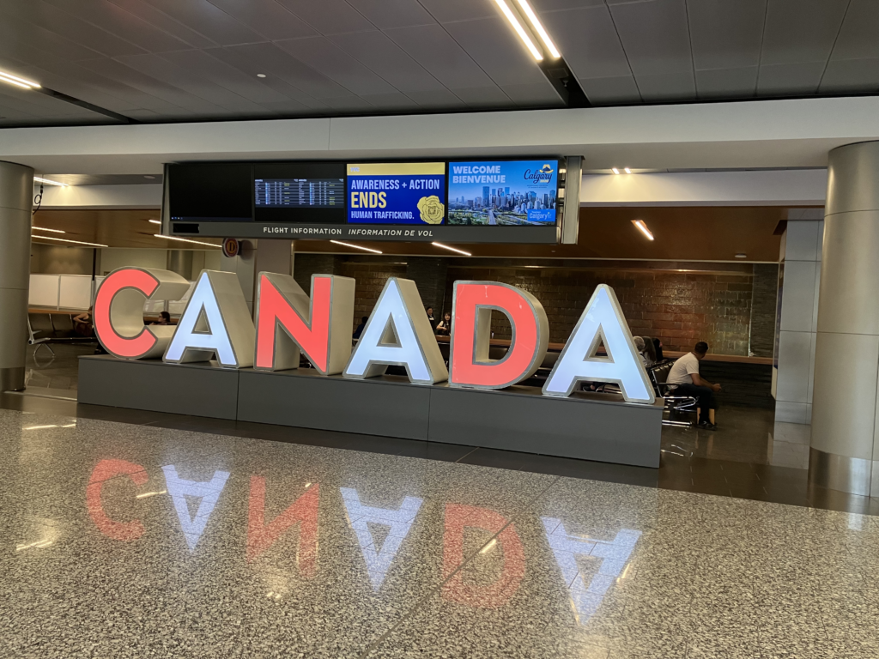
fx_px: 711
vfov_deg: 49.7
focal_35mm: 28
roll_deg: -3.1
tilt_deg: -0.7
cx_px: 440
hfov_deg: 63.4
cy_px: 330
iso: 80
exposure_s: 1/90
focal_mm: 3.99
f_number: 1.8
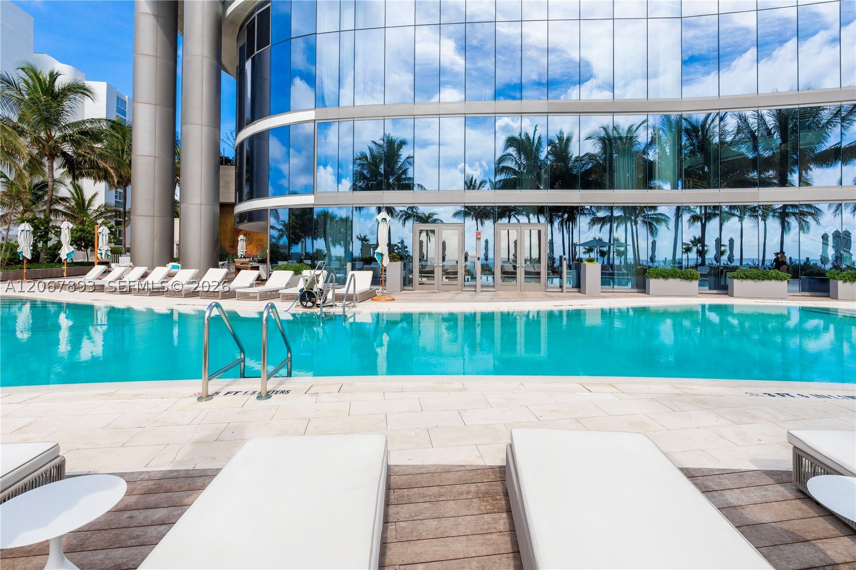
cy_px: 285
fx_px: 392
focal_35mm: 16
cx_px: 428
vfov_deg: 72.0
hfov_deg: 95.0
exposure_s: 1/1600
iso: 320
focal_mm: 11
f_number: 6.3
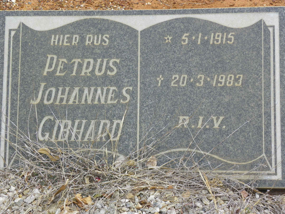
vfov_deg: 15.2
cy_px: 107
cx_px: 142
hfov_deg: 20.2
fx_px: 799
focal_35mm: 97
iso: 64
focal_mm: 17.3
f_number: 4.5
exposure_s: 1/250
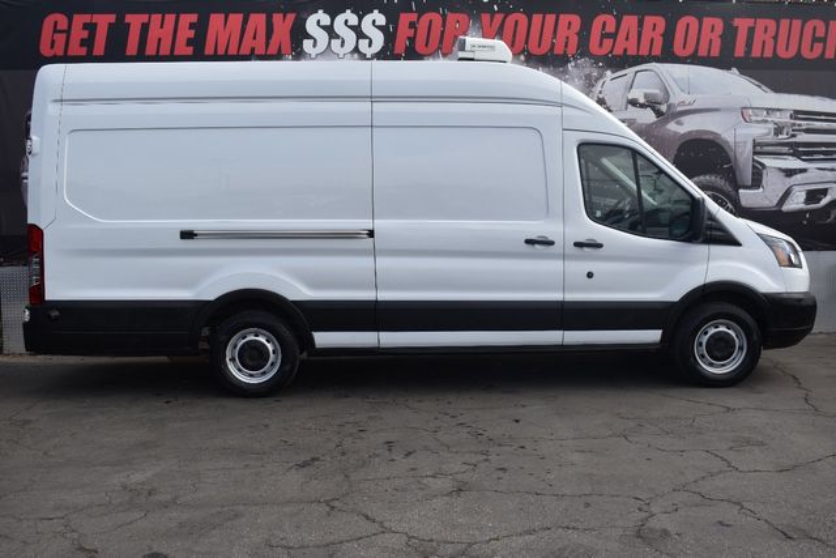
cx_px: 418
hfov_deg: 49.5
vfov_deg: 34.2
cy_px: 279
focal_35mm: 39
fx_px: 906
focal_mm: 26
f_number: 5.6
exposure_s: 1/400
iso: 100
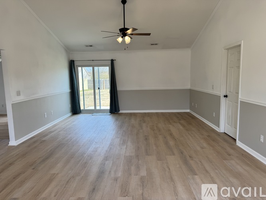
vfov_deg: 56.8
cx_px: 133
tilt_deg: -6.9
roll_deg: +1.3
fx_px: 184
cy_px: 100
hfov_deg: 71.6
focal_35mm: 24
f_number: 1.78
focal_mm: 6.76
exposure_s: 1/231
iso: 80
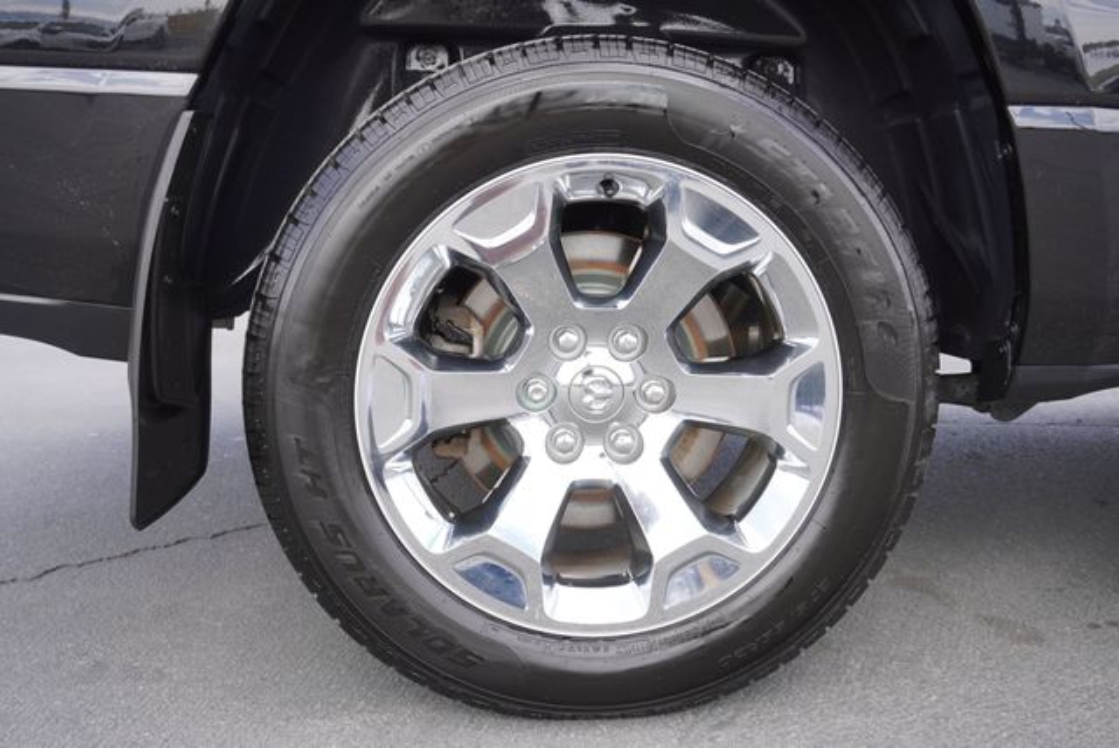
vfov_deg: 38.4
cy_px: 374
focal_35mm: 34
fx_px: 1073
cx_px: 560
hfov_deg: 55.1
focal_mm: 23
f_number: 5.6
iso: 100
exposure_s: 1/100
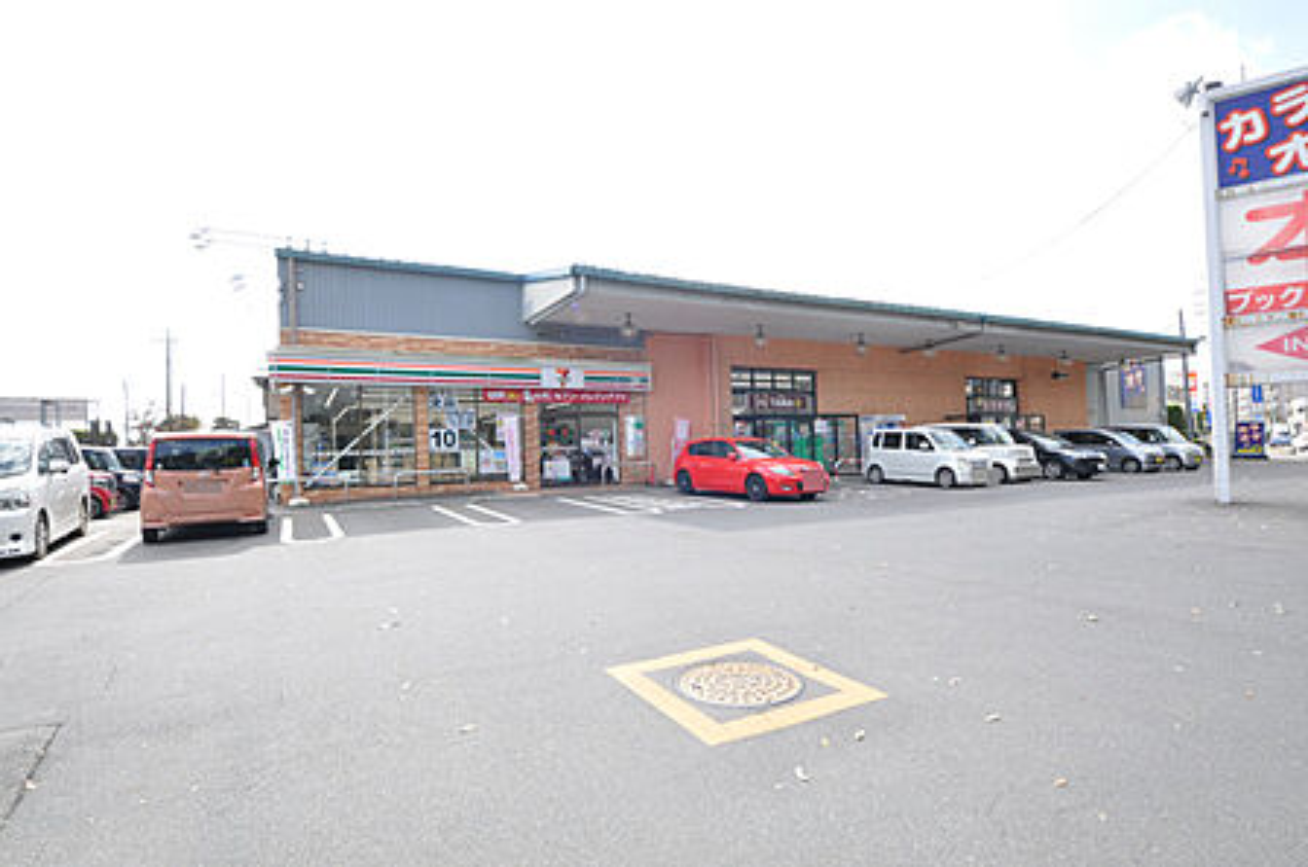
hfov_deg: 92.5
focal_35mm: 17
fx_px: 626
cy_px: 434
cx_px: 654
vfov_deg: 69.4
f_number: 13
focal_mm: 11.5
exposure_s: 1/60
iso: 320
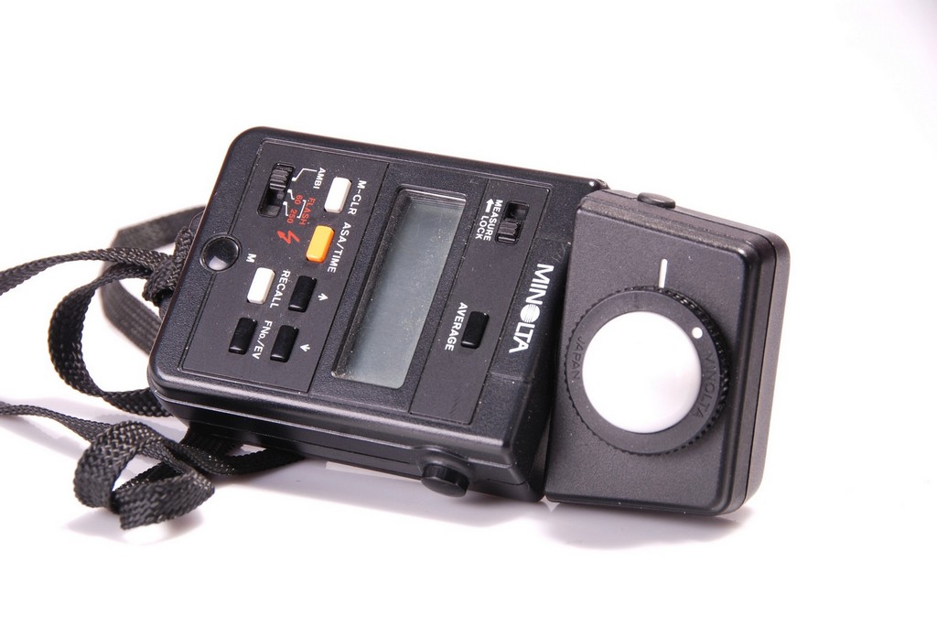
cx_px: 468
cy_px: 314
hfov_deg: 14.4
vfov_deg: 9.7
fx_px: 3713
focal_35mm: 142
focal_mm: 95
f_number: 14
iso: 100
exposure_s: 1/80
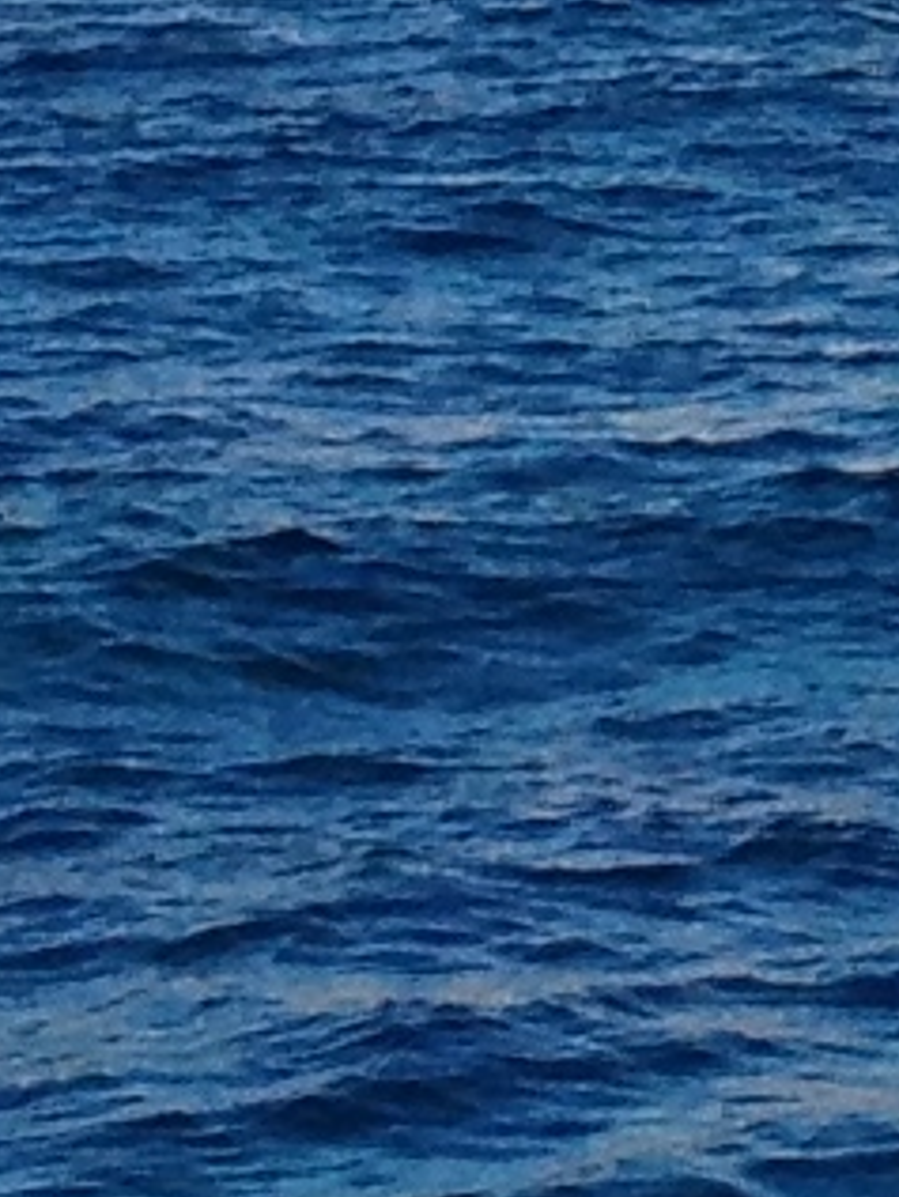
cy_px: -1284
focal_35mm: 360
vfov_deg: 5.4
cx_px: 2021
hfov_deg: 4.1
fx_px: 12458
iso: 64
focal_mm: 4.28
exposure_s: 1/1577
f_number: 2.4
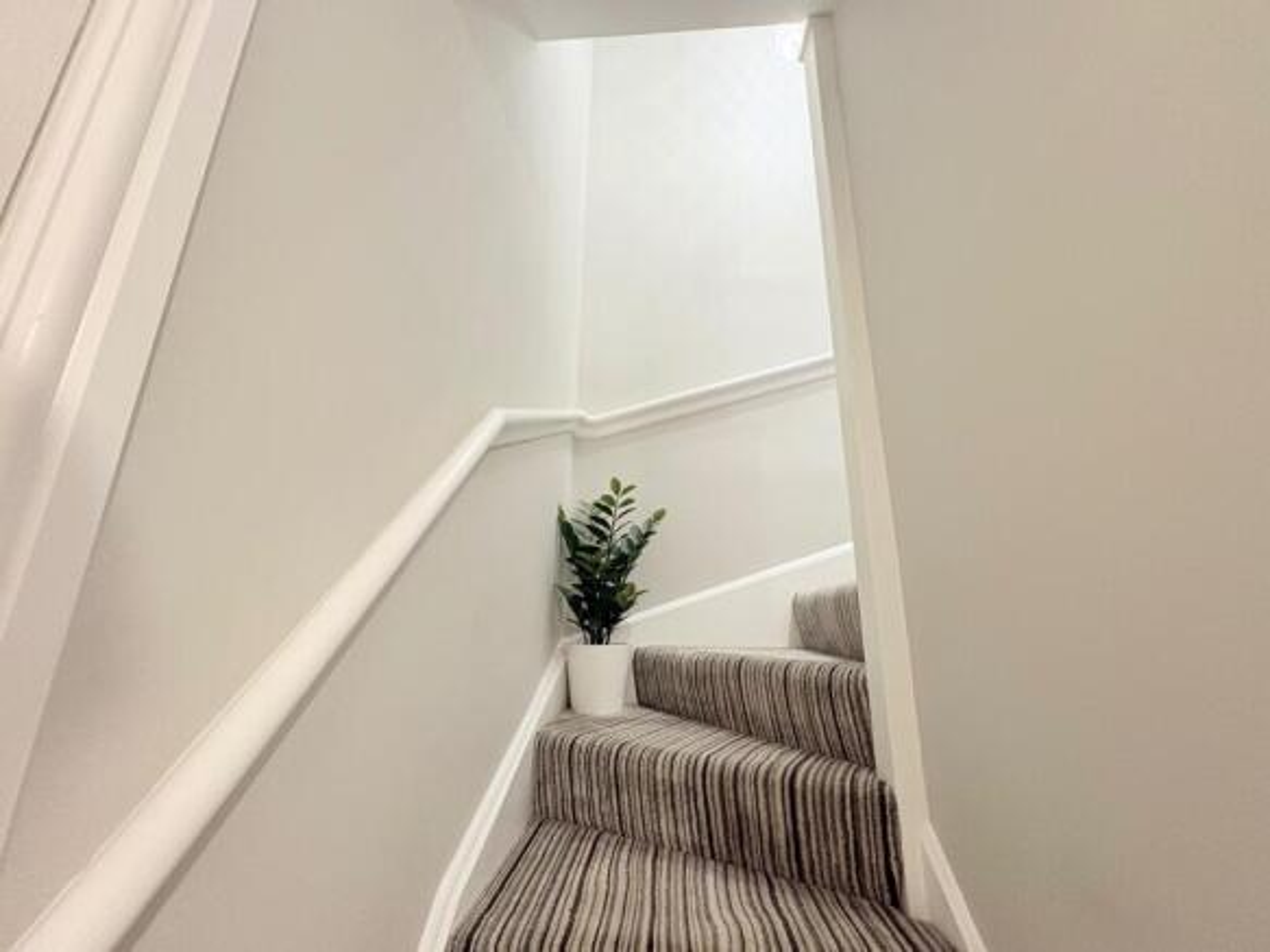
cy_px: 476
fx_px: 514
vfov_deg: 85.7
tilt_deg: +16.2
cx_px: 635
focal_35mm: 14
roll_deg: +0.3
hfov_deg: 102.1
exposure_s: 1/50
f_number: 2.2
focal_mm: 2.22
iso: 640
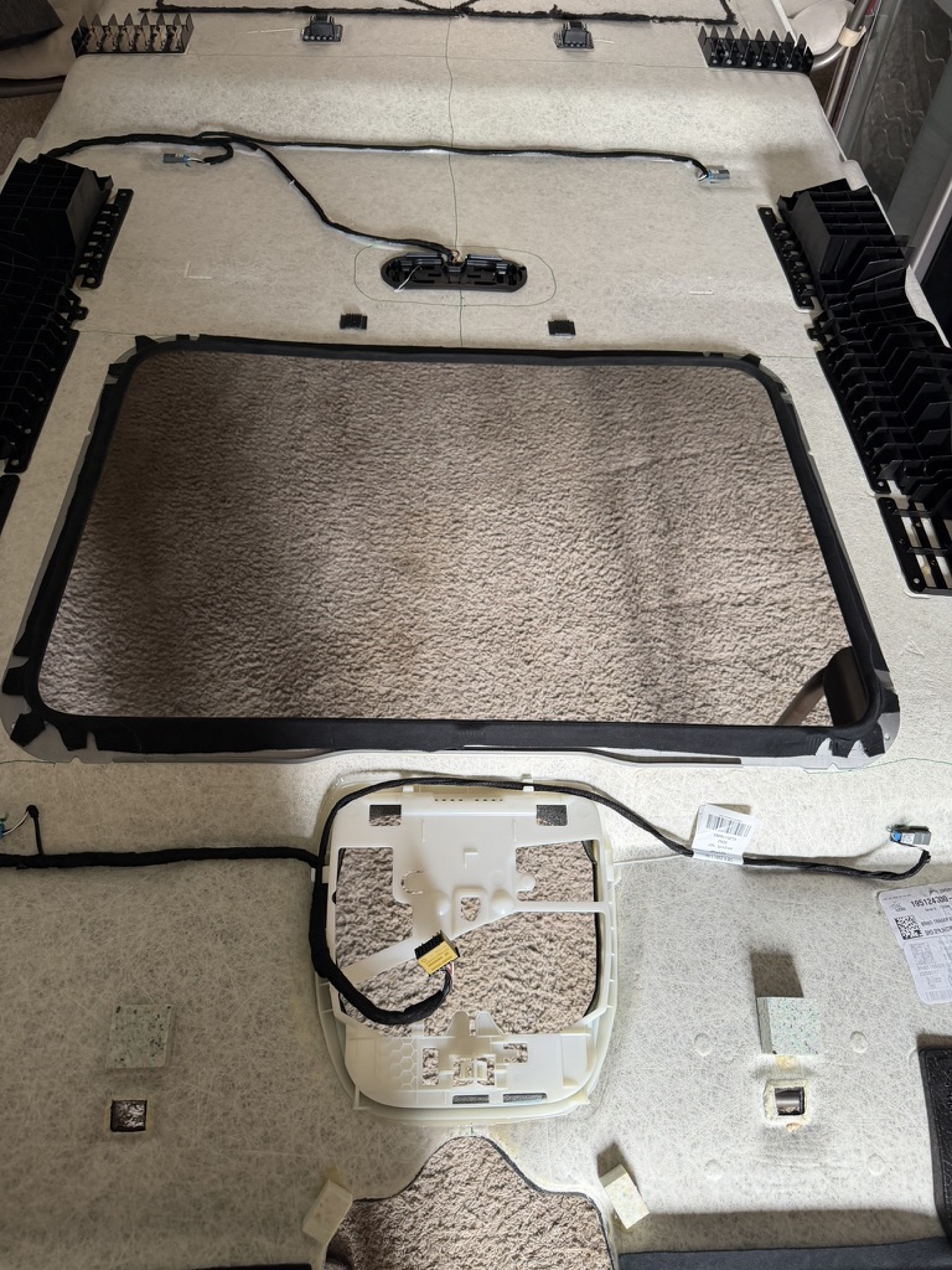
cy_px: 635
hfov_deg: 56.8
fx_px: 880
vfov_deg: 71.6
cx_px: 476
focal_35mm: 24
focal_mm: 6.76
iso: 200
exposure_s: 1/65
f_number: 1.78
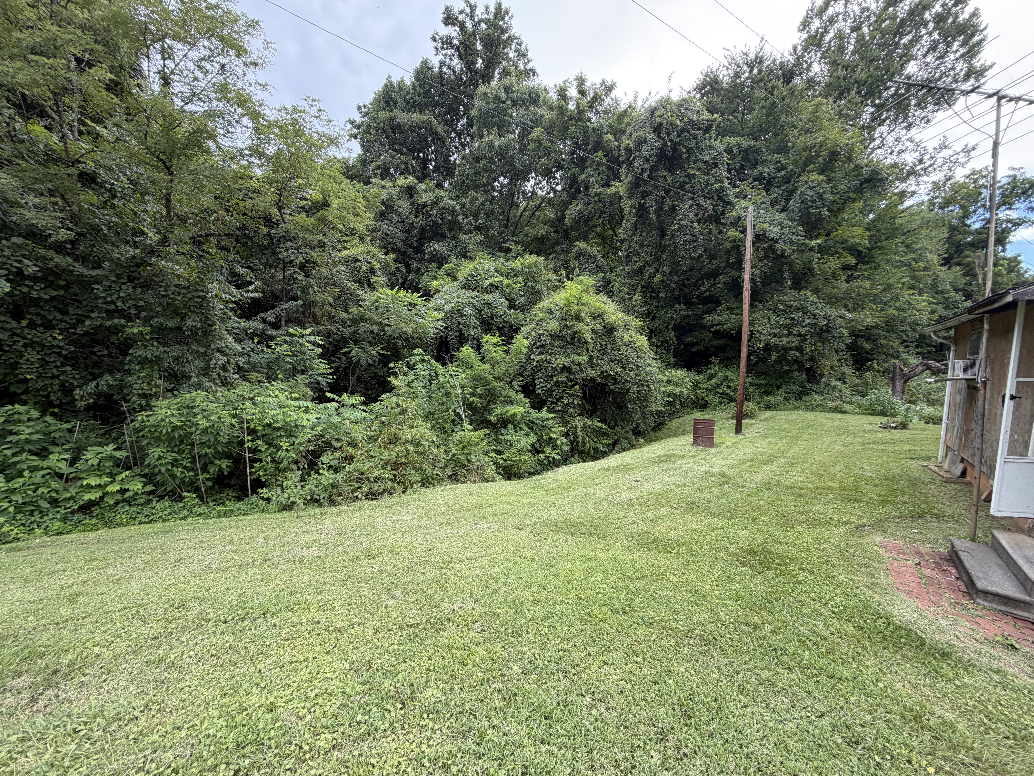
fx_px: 418
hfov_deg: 102.1
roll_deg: -5.8
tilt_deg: -2.0
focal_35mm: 14
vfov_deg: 85.7
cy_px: 388
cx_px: 517
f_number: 2.2
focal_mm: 2.22
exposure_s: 1/233
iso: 40
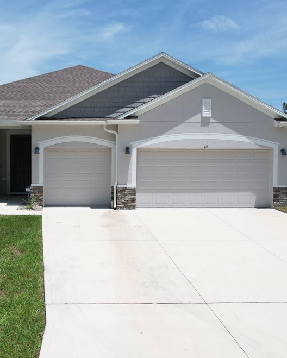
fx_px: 361
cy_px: 165
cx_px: 89
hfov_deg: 42.6
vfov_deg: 52.8
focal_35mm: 34
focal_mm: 8.38
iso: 110
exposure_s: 1/3000
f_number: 2.8
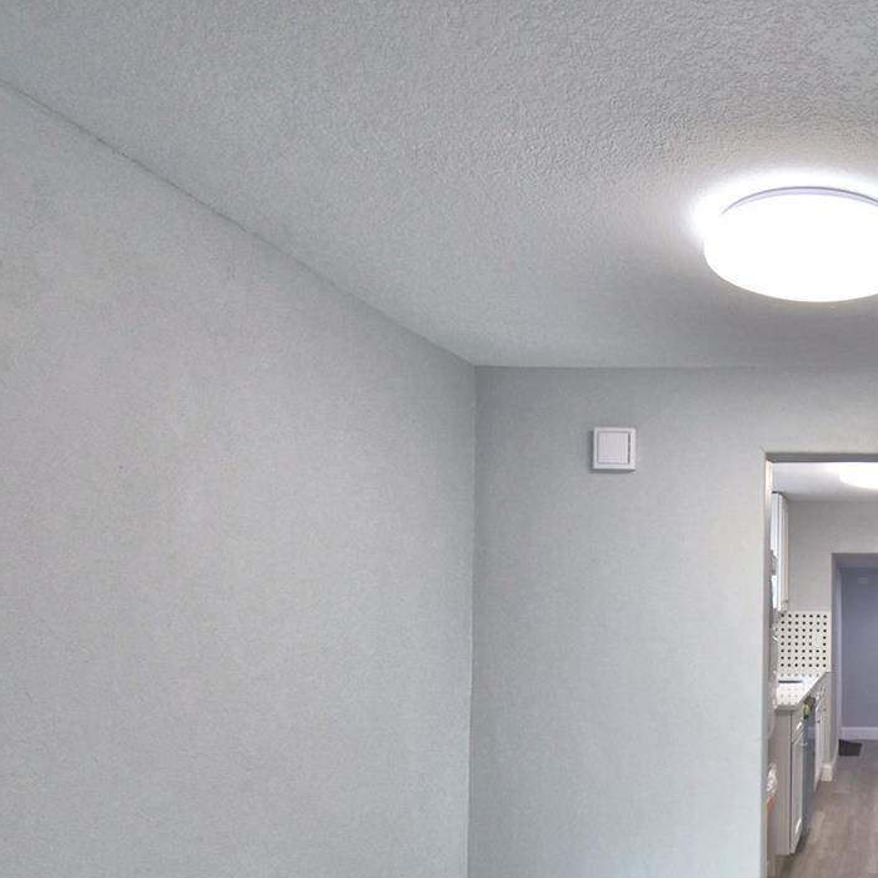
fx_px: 832
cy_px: 601
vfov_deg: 54.3
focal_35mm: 29
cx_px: 858
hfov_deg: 47.3
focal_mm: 10
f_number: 4.5
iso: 320
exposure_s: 1/125
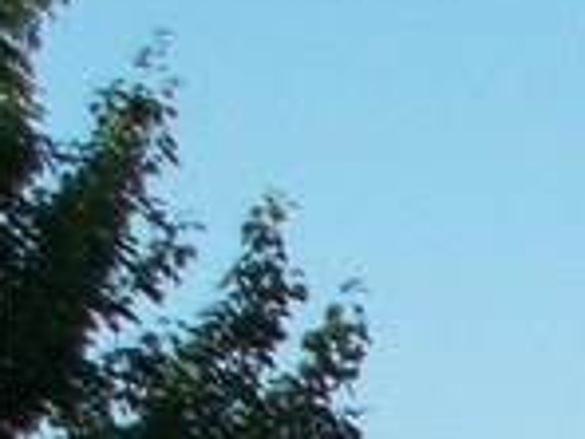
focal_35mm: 345
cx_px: 2012
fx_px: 5830
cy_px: 1301
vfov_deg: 4.2
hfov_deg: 5.3
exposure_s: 1/400
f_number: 4.5
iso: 80
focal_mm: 9
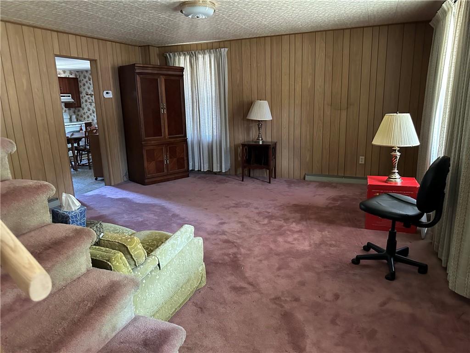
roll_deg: +1.4
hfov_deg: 71.6
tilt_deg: -12.8
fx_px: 326
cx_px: 235
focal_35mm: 24
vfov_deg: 56.8
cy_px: 176
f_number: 1.78
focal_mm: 6.86
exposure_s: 1/41
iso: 1000
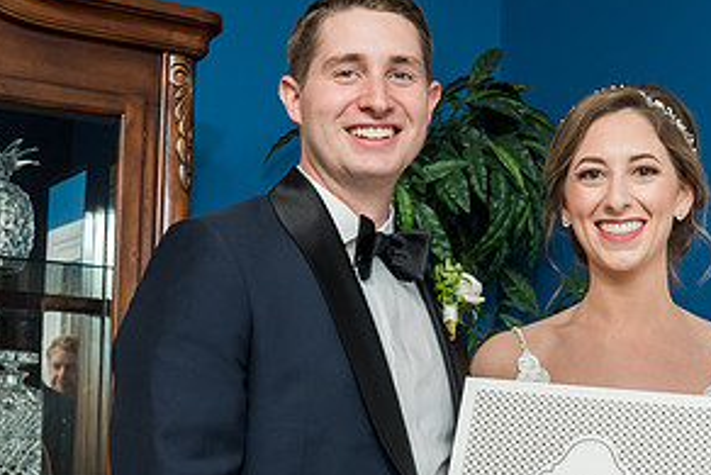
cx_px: 460
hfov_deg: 26.5
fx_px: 1502
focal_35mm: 76
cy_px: 392
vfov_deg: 17.8
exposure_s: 1/200
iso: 1600
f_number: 5.6
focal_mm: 35
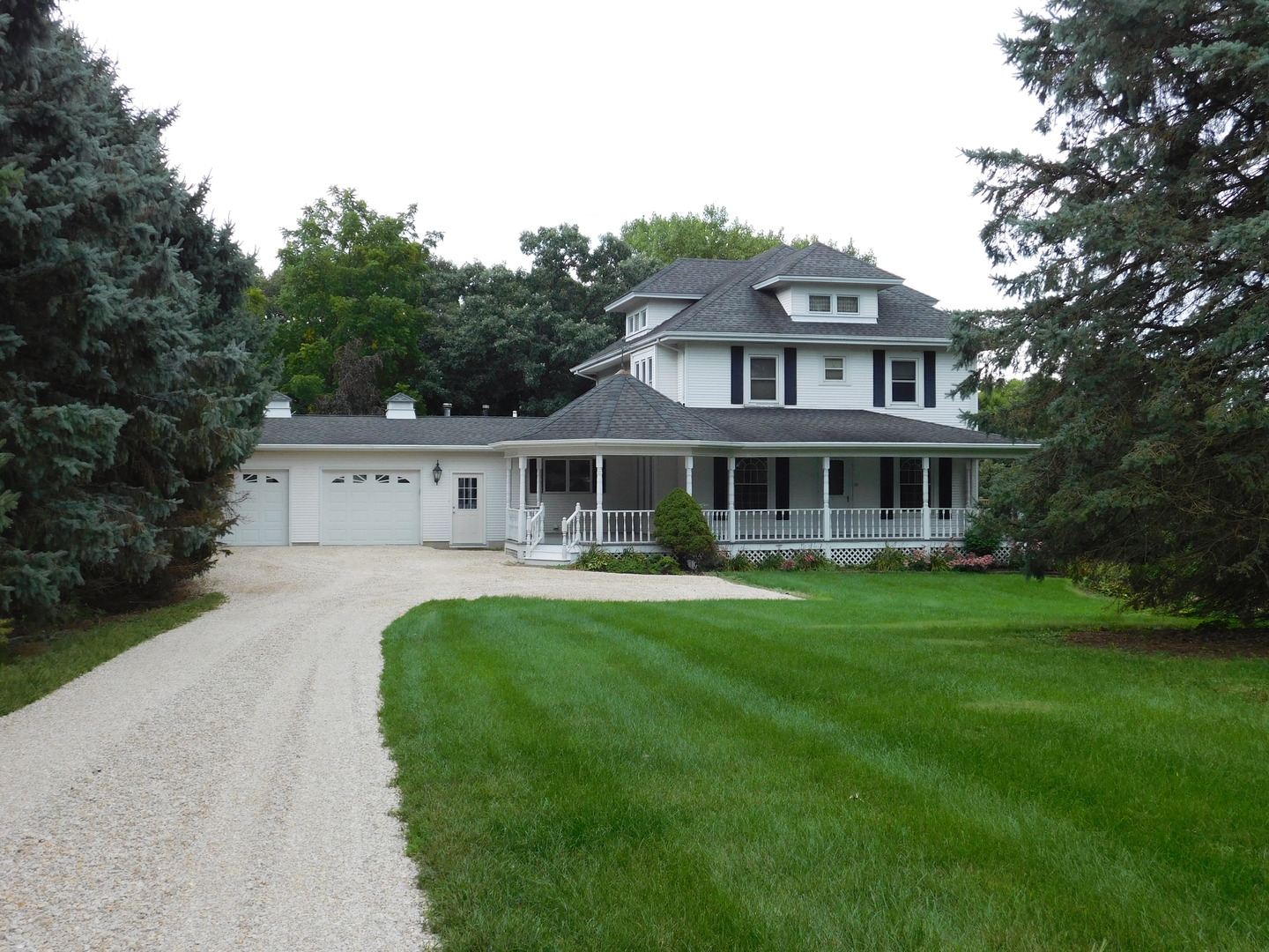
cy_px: 476
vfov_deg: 36.0
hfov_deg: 46.8
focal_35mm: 40
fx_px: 1466
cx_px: 634
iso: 125
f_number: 3.6
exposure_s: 1/100
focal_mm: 7.1
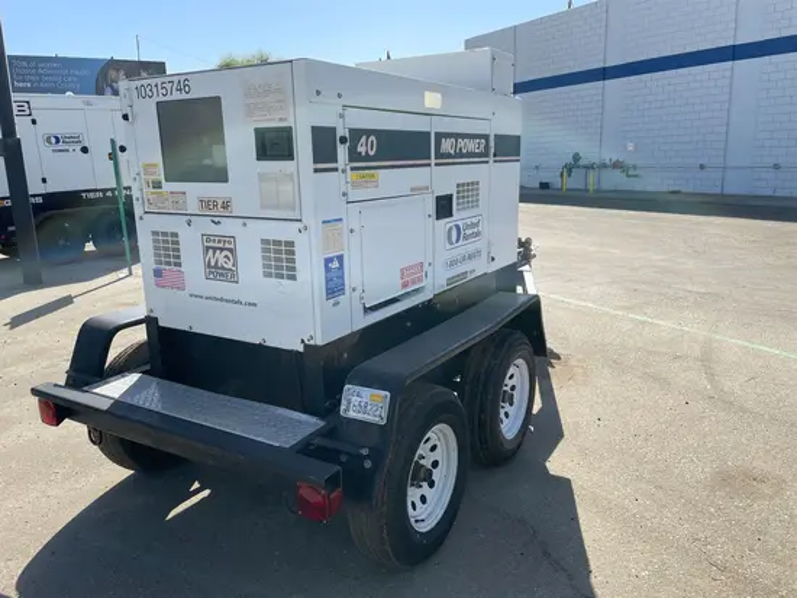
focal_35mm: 26
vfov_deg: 53.1
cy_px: 299
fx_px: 599
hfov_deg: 67.3
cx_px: 398
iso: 32
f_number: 1.6
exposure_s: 1/2451
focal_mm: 4.2
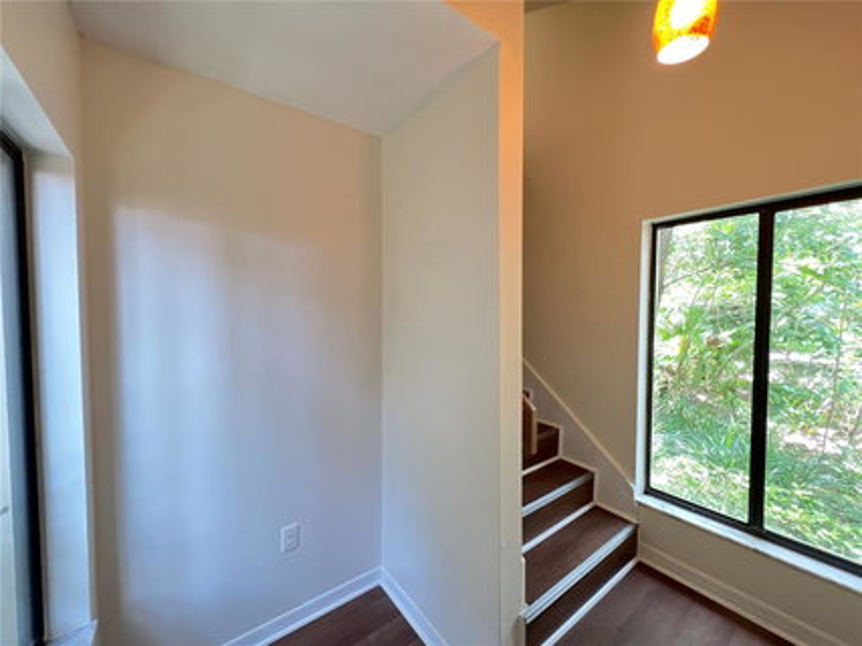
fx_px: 324
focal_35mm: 13
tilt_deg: -5.4
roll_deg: -0.8
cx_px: 431
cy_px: 323
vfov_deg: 89.9
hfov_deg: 106.2
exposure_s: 1/30
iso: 125
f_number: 1.8
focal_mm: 1.57
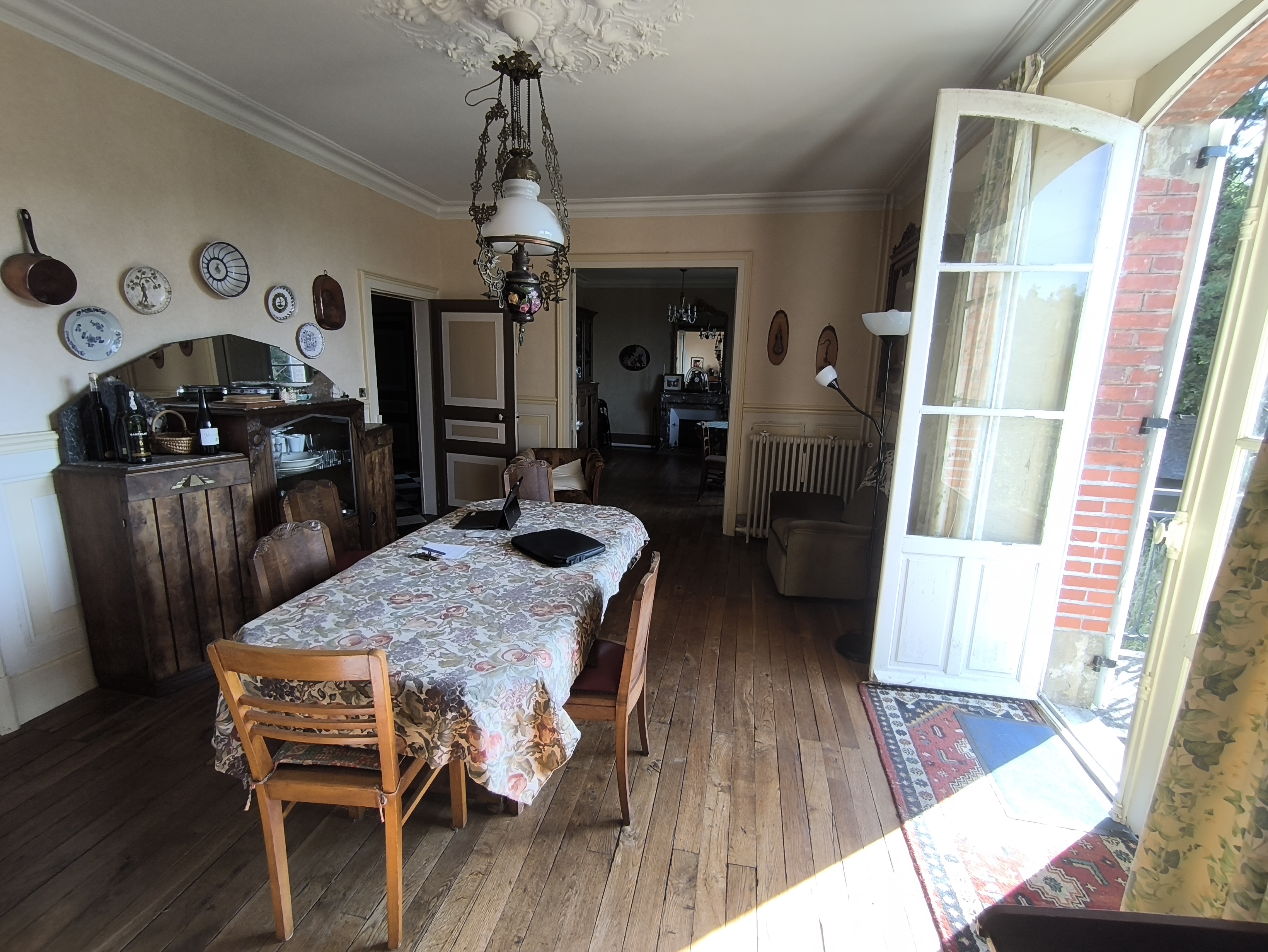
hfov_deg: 98.1
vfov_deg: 81.8
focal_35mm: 15
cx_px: 634
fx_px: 550
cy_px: 476
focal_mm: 1.65
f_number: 2.2
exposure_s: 1/100
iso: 50
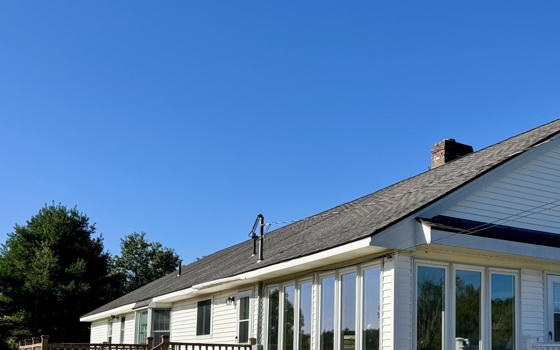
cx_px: 419
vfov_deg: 29.2
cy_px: 282
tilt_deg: +5.1
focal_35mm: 43
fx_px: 656
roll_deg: -0.4
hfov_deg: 44.7
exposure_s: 1/4310
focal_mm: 6.76
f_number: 1.78
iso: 80
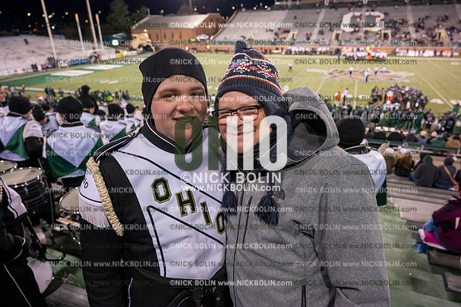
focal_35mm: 24
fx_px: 307
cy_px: 154
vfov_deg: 53.1
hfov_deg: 73.8
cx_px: 230
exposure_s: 1/640
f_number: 4.5
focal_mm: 24
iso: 5000
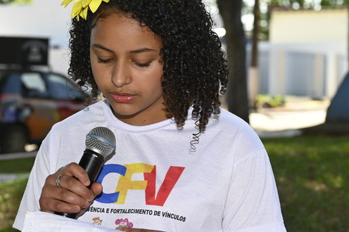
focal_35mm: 127
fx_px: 1230
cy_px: 127
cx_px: 156
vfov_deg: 10.8
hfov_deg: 16.1
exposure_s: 1/160
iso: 100
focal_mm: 70
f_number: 5.6
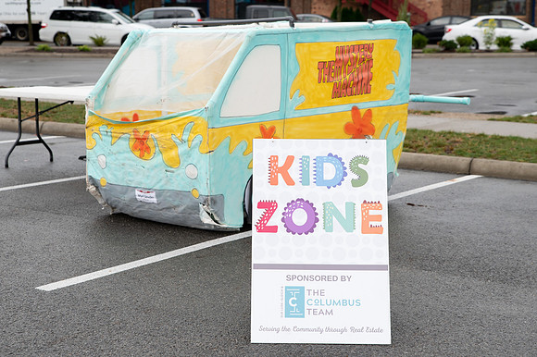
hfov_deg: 26.5
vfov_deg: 17.8
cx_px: 266
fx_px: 1140
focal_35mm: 76
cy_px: 171
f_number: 4
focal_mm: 62
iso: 400
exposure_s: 1/400
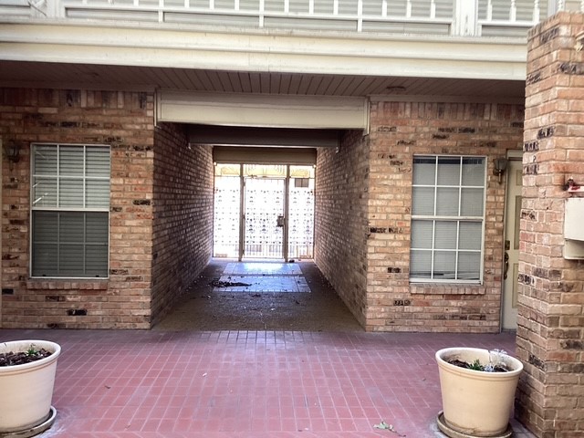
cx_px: 292
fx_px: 523
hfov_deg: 58.4
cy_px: 219
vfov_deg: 45.4
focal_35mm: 31
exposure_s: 1/60
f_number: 2.4
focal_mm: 3.3
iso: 125
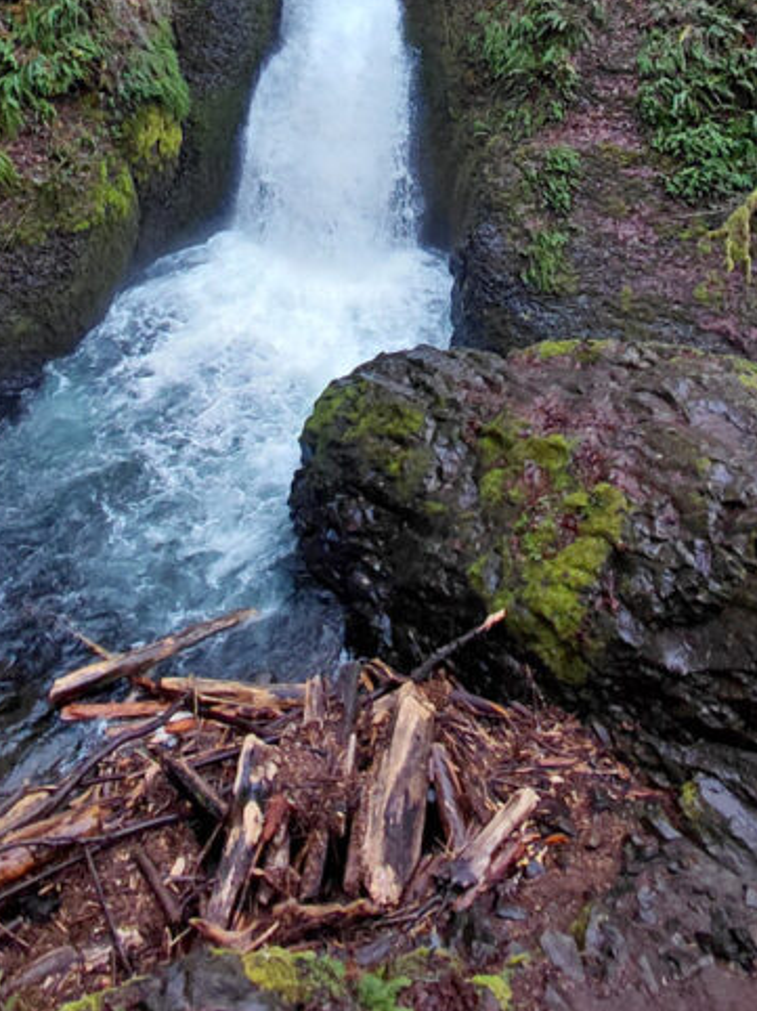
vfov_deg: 48.0
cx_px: 340
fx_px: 992
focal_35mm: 34
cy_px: 90
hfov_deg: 41.7
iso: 40
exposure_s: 1/150
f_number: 2.2
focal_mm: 1.64
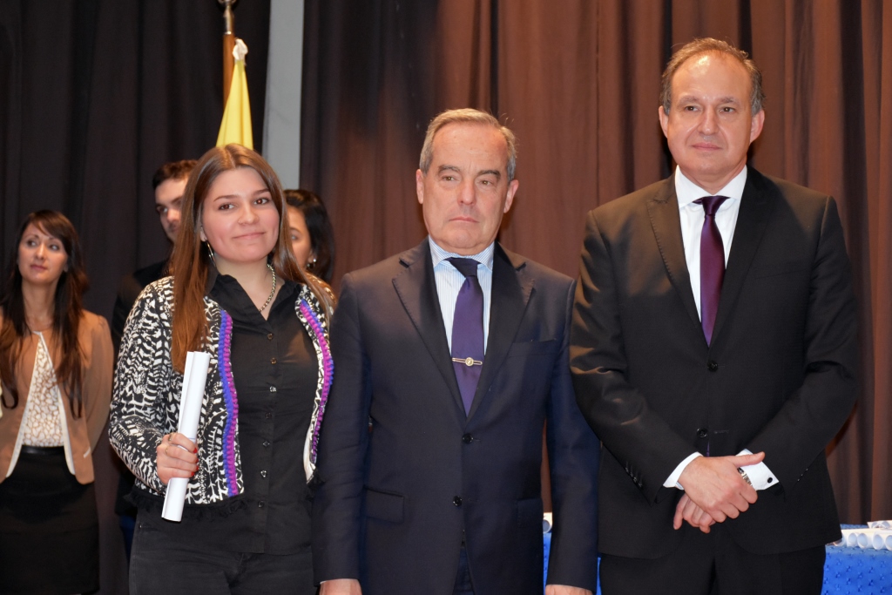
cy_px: 298
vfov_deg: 17.5
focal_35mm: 78
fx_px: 1933
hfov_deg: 26.0
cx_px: 446
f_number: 4.8
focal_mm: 52
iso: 3200
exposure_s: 1/60
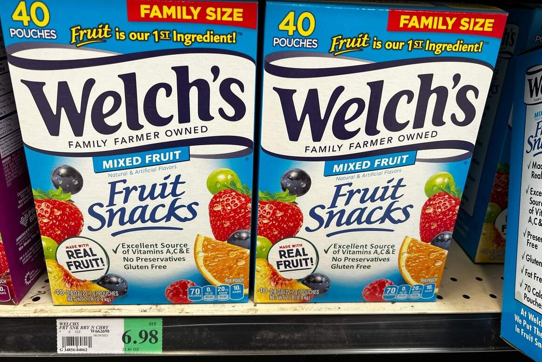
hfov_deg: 65.5
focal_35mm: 28
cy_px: 174
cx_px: 268
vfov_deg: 46.4
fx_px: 422
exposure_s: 1/121
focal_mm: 5.7
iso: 100
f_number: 1.5
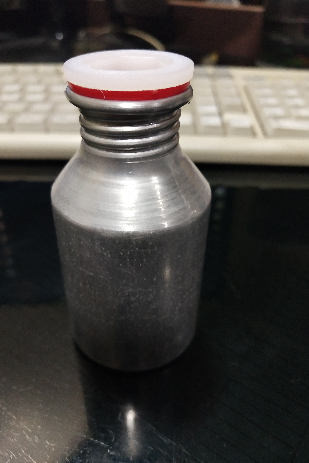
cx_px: 142
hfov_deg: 41.1
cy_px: 237
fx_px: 412
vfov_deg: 58.7
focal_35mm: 32
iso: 359
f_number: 1.8
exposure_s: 1/50
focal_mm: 3.95
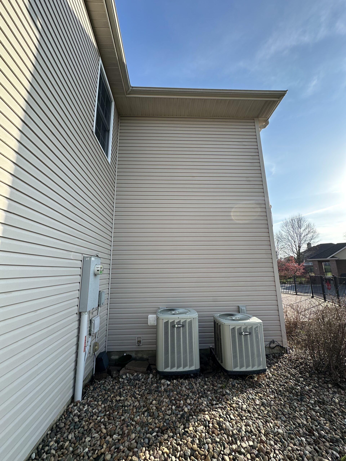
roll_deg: -0.1
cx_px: 173
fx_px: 187
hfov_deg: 85.7
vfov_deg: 102.1
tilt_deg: +11.6
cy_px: 230
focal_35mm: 14
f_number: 2.2
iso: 40
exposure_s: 1/972
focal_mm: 2.22
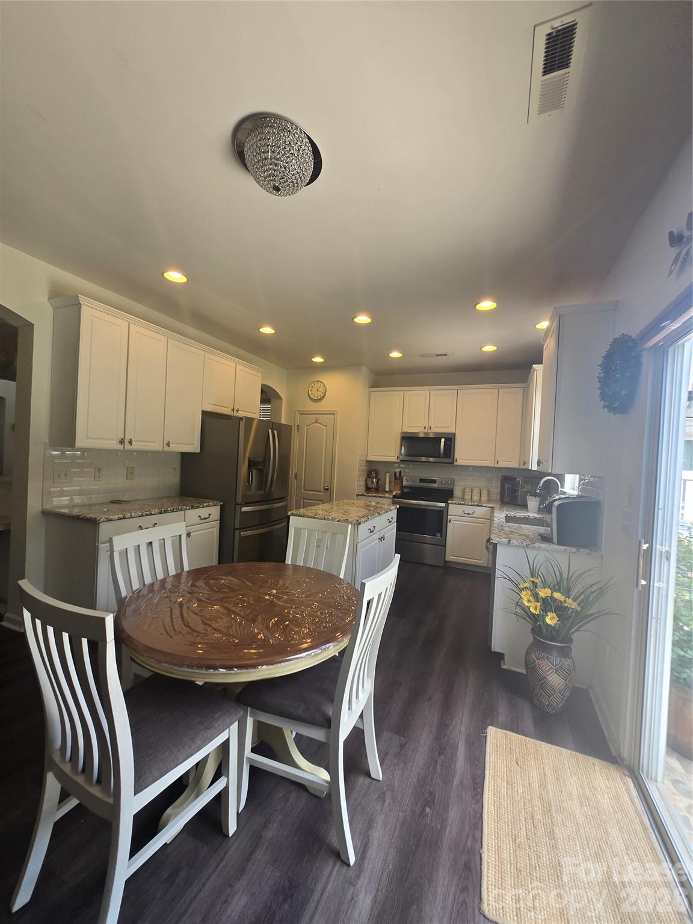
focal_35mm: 13
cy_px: 462
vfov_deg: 106.2
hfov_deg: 89.9
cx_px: 346
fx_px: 347
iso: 32
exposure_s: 1/60
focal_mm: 1.7
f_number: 2.2
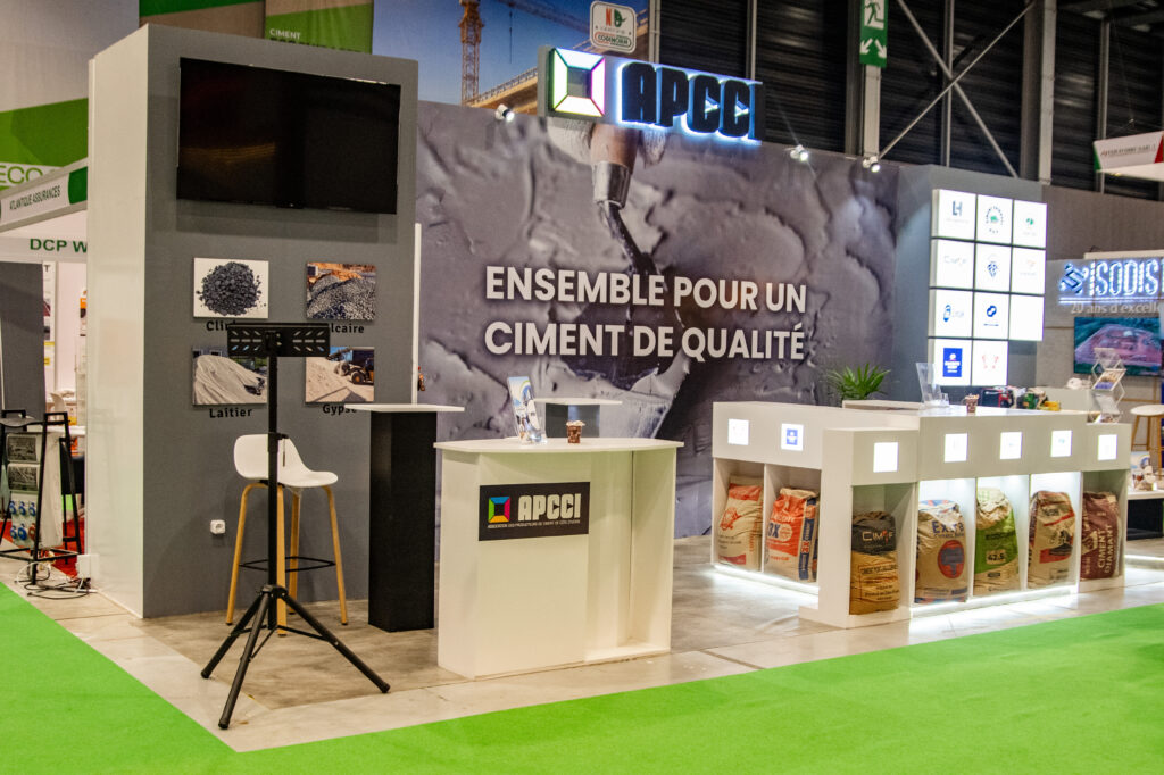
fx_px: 1357
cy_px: 388
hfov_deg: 46.4
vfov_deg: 31.9
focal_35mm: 42
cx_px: 582
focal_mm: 28
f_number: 4
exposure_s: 1/200
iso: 1600
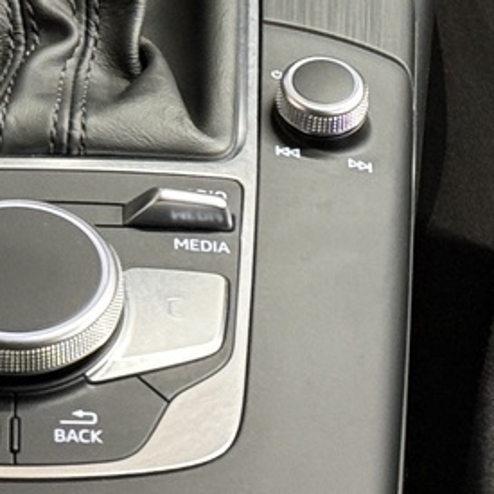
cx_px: 59
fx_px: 3584
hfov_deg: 7.9
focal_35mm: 222
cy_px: -212
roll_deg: -0.6
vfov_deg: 7.8
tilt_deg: -33.2
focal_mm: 6.76
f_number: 1.78
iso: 320
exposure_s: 1/39
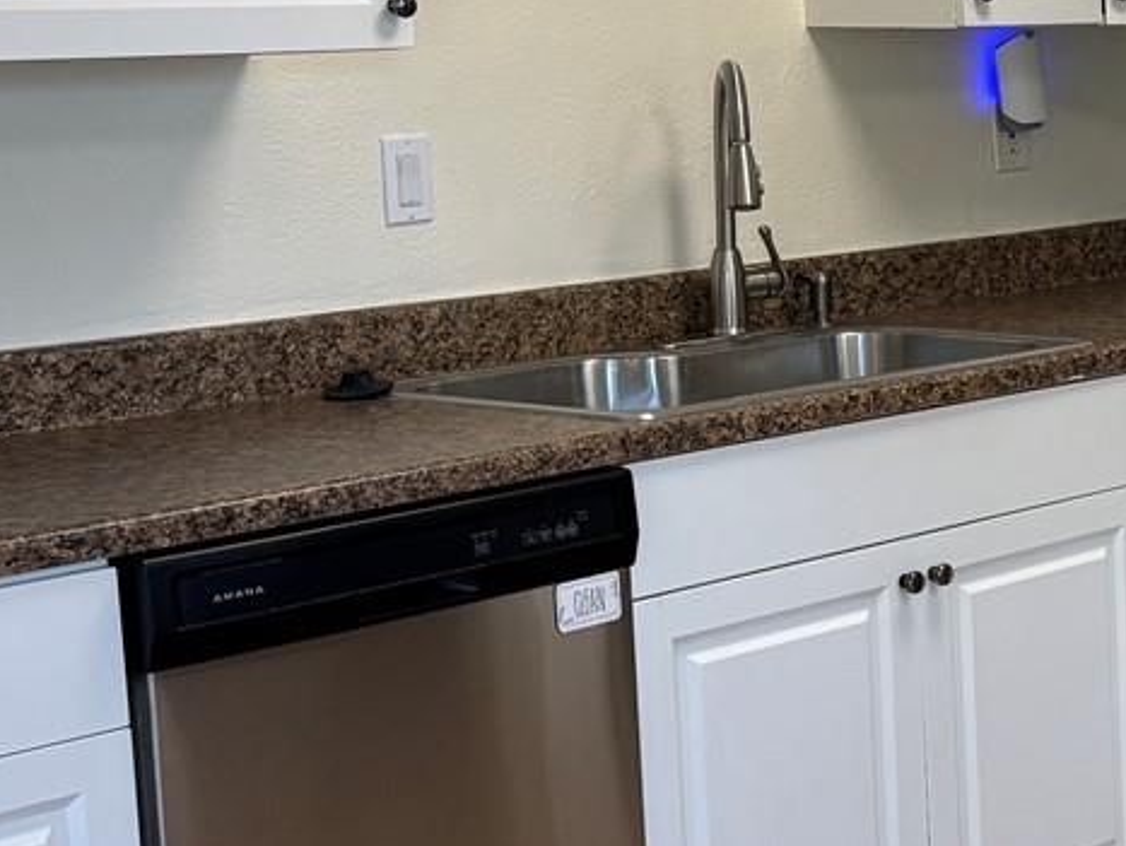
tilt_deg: -8.7
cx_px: 1517
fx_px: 2897
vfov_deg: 16.6
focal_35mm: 89
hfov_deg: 20.0
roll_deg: +0.3
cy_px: 393
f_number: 1.6
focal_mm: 5.96
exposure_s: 1/120
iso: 125
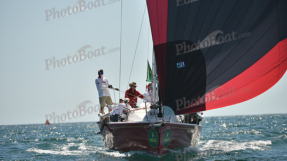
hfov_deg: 6.6
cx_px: 148
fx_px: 2496
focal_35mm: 328
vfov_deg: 3.7
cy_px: 77
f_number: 4.5
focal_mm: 290
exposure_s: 1/2500
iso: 250
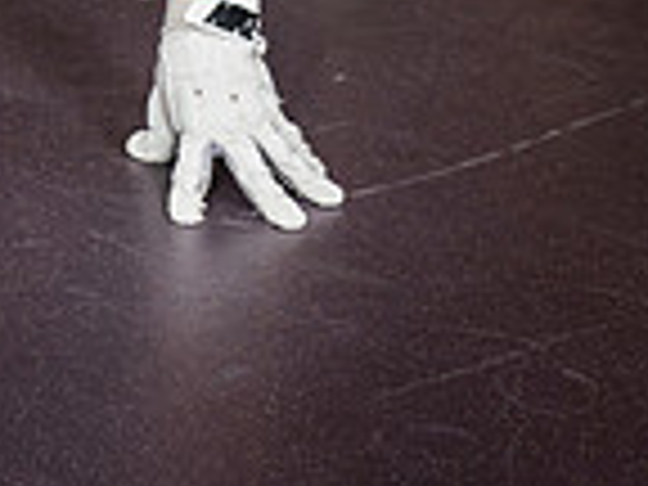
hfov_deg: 12.6
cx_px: 58
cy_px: -518
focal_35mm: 156
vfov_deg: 8.9
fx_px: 2920
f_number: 7.1
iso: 800
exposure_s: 1/250
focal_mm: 52
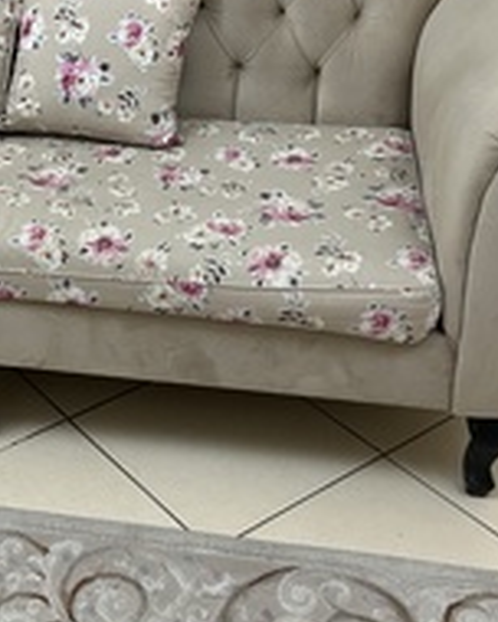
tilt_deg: -25.2
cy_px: 146
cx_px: 64
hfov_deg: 24.4
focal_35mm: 61
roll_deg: +0.7
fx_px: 1124
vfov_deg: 30.4
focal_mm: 5.7
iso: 200
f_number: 1.5
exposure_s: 1/60
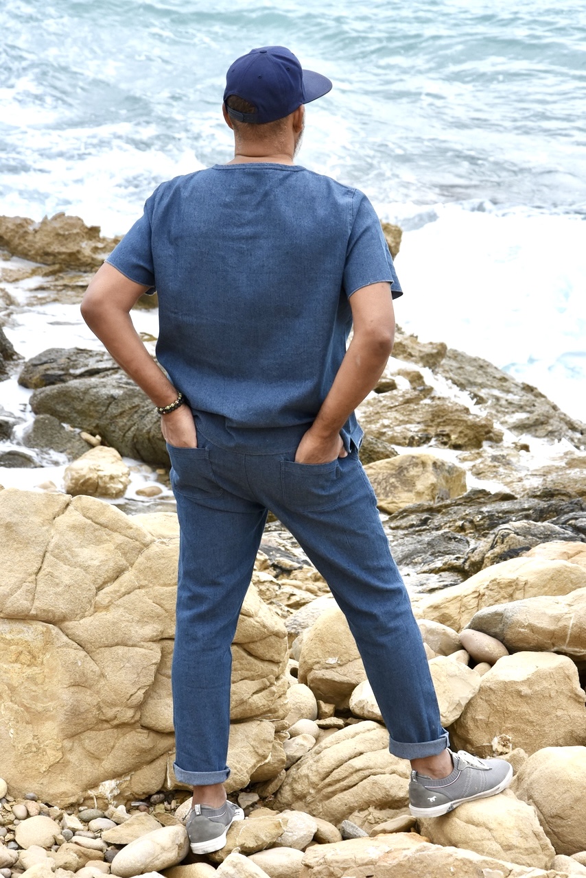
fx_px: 2928
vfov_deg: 17.1
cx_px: 293
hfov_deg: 11.4
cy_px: 439
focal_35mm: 120
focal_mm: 80
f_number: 8
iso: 640
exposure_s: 1/1000
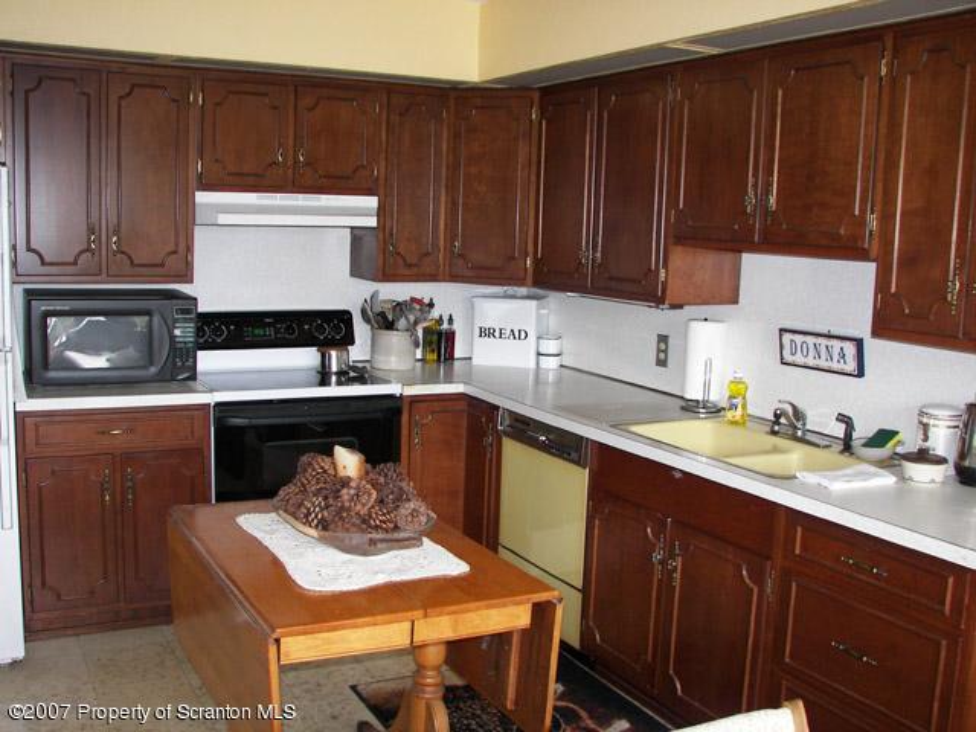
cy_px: 366
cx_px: 488
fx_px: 1015
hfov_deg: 51.4
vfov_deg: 39.7
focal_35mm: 36
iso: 100
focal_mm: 6
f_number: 2.8
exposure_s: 1/30
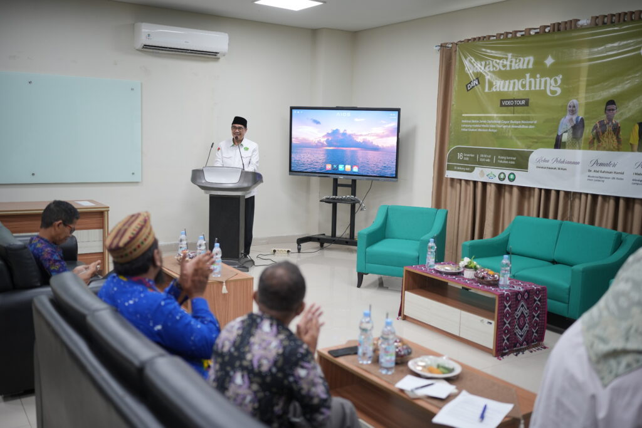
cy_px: 214
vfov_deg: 37.9
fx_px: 624
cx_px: 321
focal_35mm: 35
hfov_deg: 54.4
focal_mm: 35
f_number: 1.6
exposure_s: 1/100
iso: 200
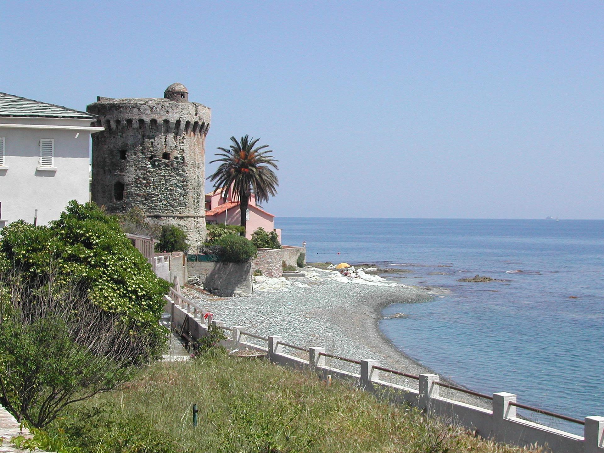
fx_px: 1082
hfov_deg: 31.2
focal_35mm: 62
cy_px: 226
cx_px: 302
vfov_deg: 23.7
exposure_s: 1/168
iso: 100
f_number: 9.6
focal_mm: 13.2
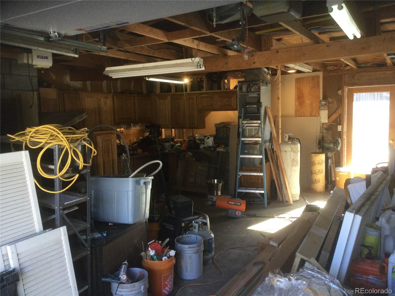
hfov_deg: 58.4
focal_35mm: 31
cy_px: 148
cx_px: 198
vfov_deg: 45.4
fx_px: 354
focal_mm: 3.3
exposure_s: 1/30
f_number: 2.4
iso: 32
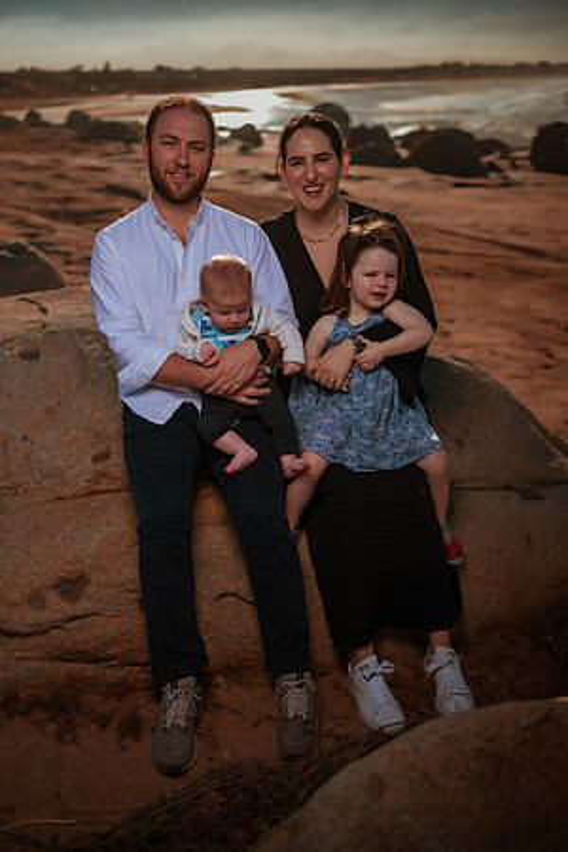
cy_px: 426
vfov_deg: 54.4
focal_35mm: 35
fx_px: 828
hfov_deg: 37.9
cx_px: 284
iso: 50
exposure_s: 1/8000
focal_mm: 35
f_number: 2
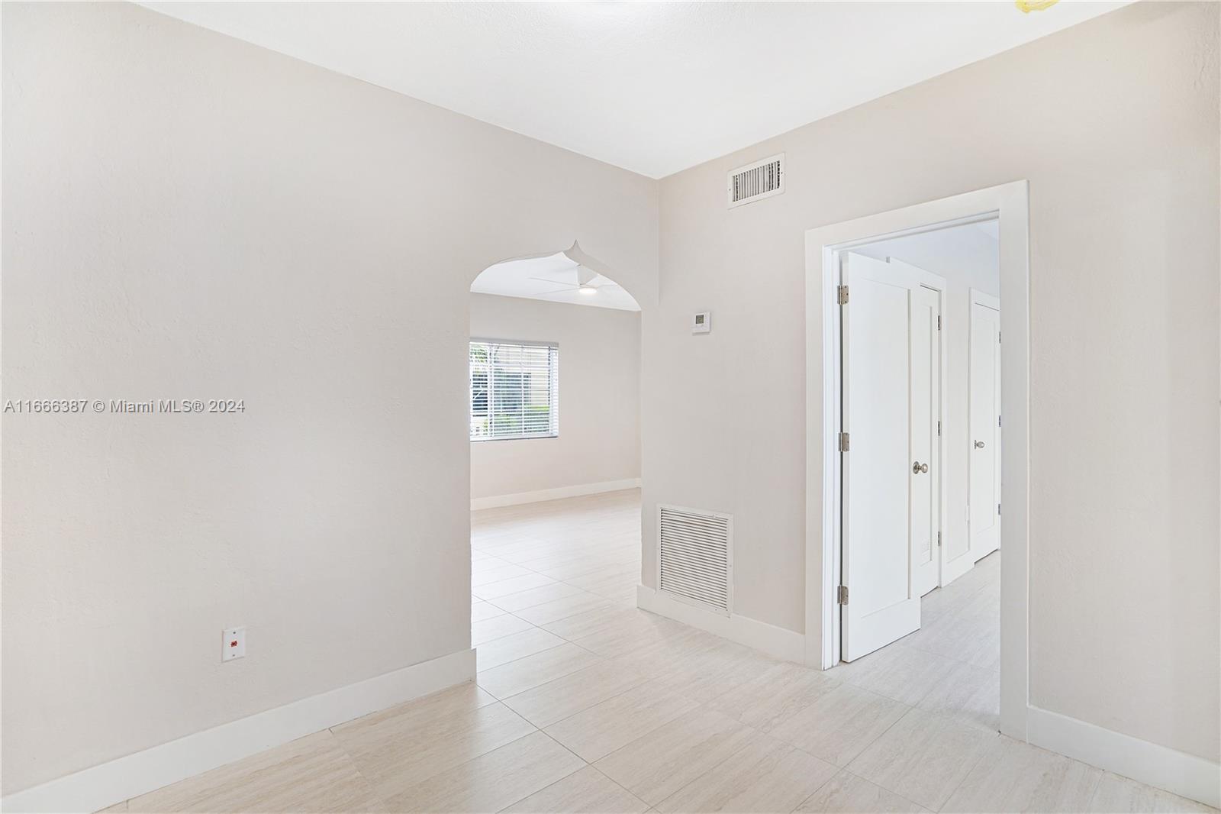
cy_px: 407
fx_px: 543
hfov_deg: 96.7
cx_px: 610
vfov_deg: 73.7
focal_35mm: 16
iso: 320
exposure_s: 1/125
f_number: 4.5
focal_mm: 16
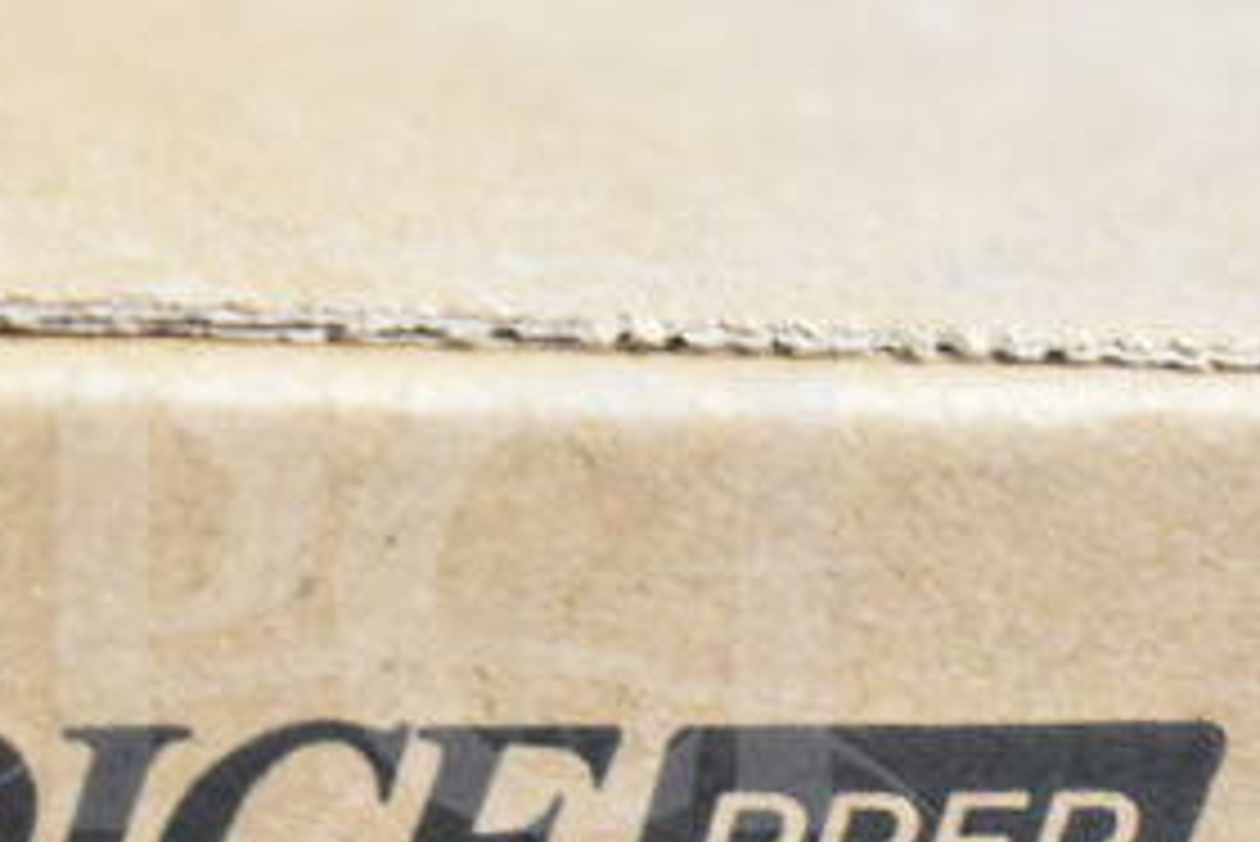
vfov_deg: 8.7
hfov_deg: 13.1
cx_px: 441
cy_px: 732
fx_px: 5498
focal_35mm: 157
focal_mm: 48
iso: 12800
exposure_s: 1/80
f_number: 5.3
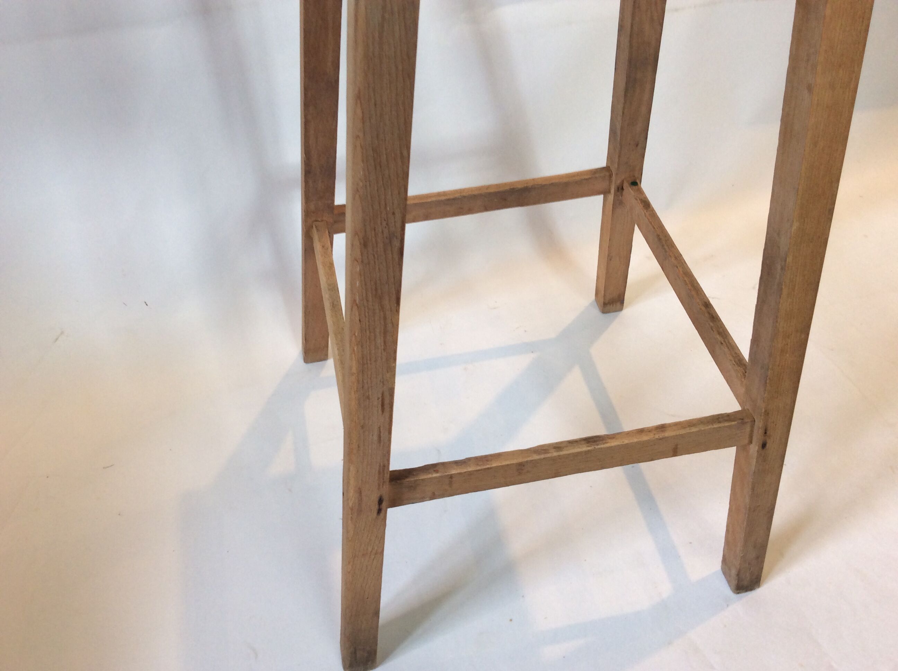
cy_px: 336
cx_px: 449
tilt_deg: -50.3
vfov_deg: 44.1
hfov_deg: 56.9
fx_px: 829
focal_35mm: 32
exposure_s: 1/25
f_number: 2.4
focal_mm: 3.3
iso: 50
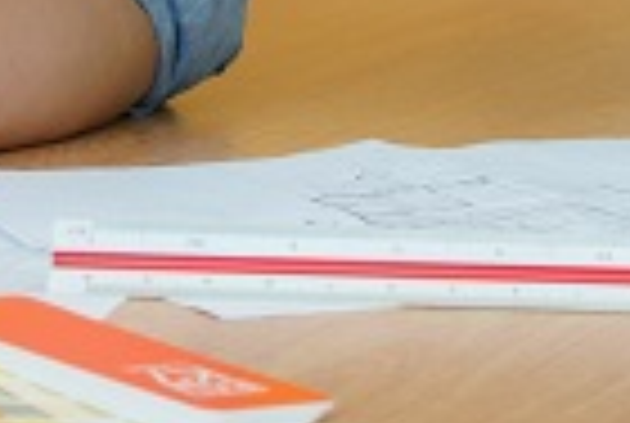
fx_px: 5121
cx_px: -45
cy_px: -646
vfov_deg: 4.6
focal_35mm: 292
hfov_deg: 7.0
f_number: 4
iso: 400
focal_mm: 41
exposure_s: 1/200
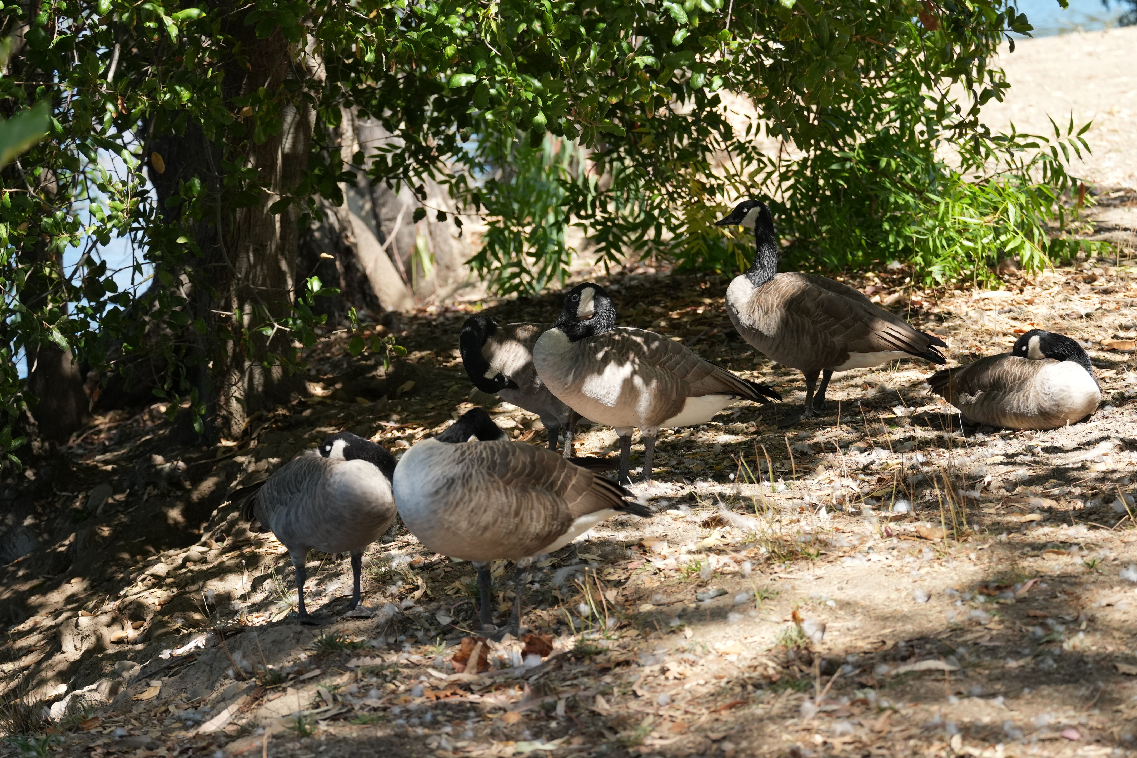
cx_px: 568
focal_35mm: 150
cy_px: 379
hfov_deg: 13.7
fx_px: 4737
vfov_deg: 9.1
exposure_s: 1/800
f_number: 4.5
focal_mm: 100
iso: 500
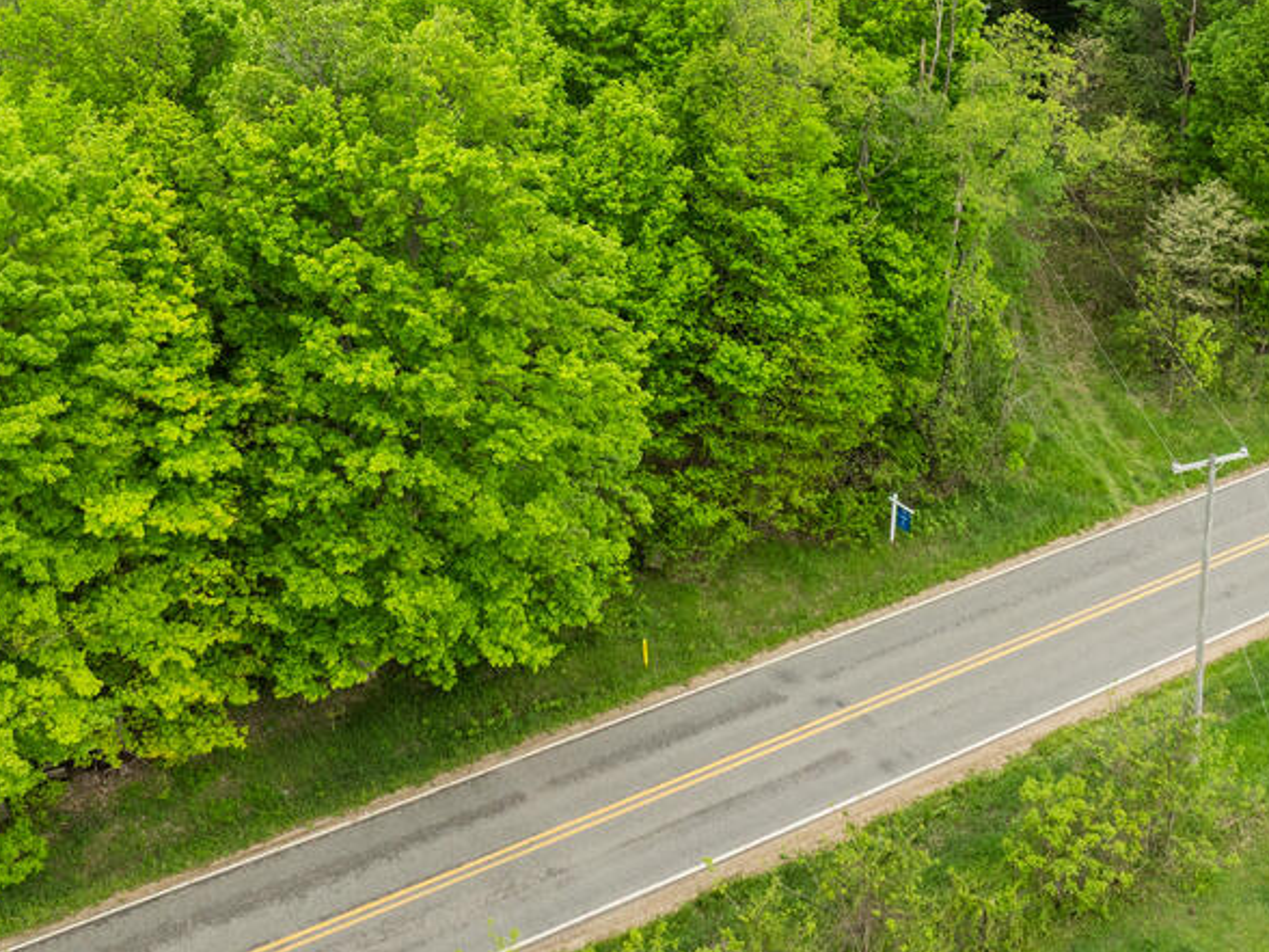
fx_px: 1796
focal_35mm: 49
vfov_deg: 28.5
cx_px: 505
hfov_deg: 38.7
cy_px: 94
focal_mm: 12.29
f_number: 2.8
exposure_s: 1/1250
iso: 130
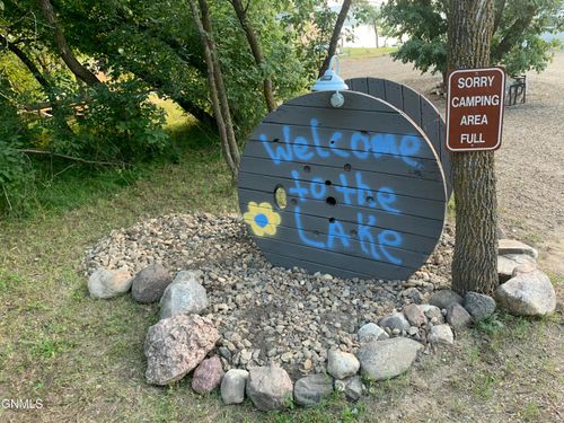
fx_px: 424
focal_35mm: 26
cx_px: 282
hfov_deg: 67.3
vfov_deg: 53.1
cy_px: 212
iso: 80
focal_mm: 4.25
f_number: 1.8
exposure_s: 1/121
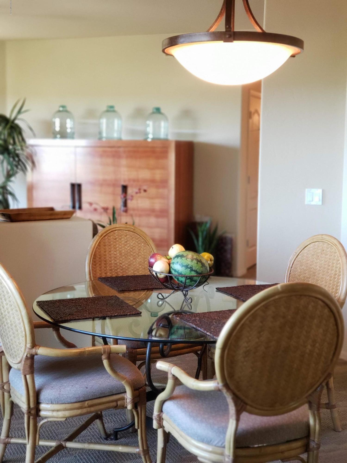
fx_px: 695
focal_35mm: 52
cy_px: 232
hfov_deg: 28.0
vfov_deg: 36.8
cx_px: 174
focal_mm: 6
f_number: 2.4
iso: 250
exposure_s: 1/24
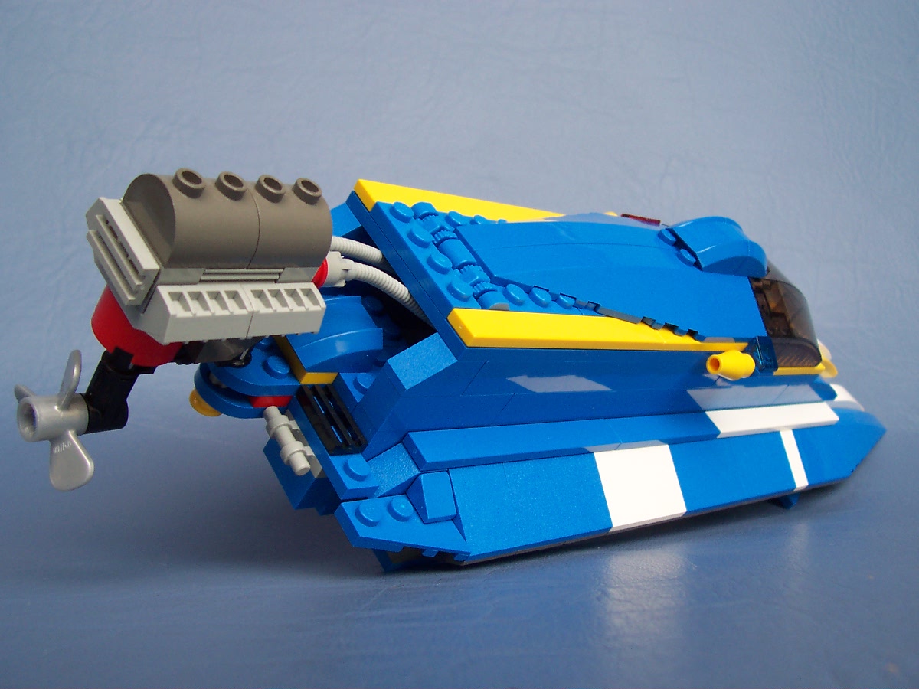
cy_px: 344
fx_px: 982
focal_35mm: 37
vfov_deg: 38.7
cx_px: 460
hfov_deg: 50.1
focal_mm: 5.6
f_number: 2.8
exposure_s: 1/45
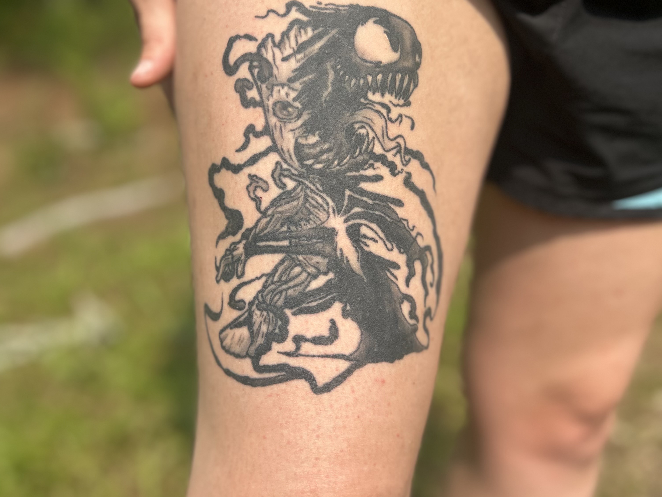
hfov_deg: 52.6
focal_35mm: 35
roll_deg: +5.1
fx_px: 669
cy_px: 184
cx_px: 330
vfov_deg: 40.4
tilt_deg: -13.8
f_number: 1.5
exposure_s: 1/2841
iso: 50
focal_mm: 5.7
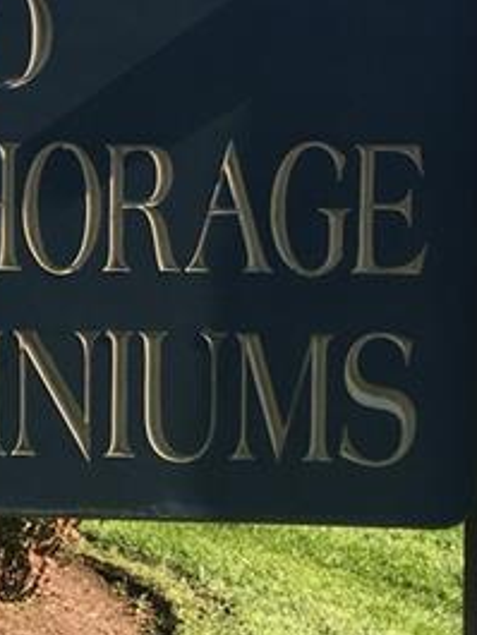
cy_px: 228
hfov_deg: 16.7
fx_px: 1542
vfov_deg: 23.2
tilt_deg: -3.7
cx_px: -113
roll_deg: -0.6
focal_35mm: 84
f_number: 2.2
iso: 25
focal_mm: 4.15
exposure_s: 1/549
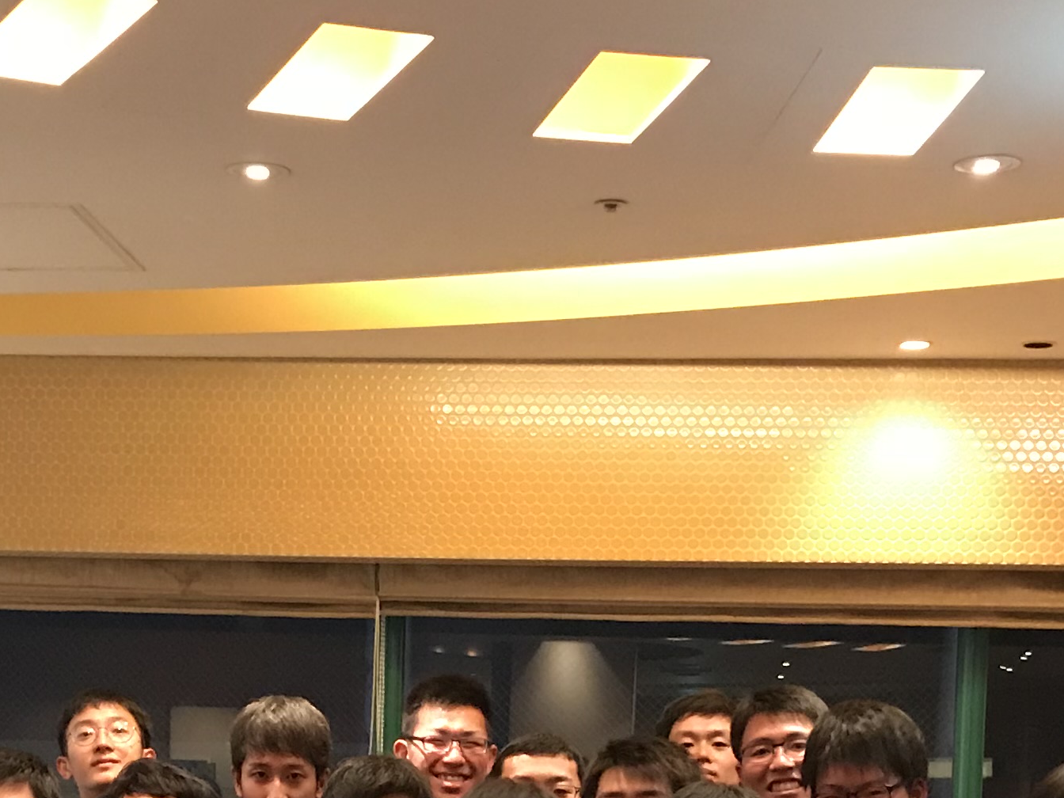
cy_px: 968
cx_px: 375
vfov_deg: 16.8
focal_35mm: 84
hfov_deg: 23.2
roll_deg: -2.1
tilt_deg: -2.7
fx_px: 2582
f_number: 1.8
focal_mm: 3.99
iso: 100
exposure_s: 1/6
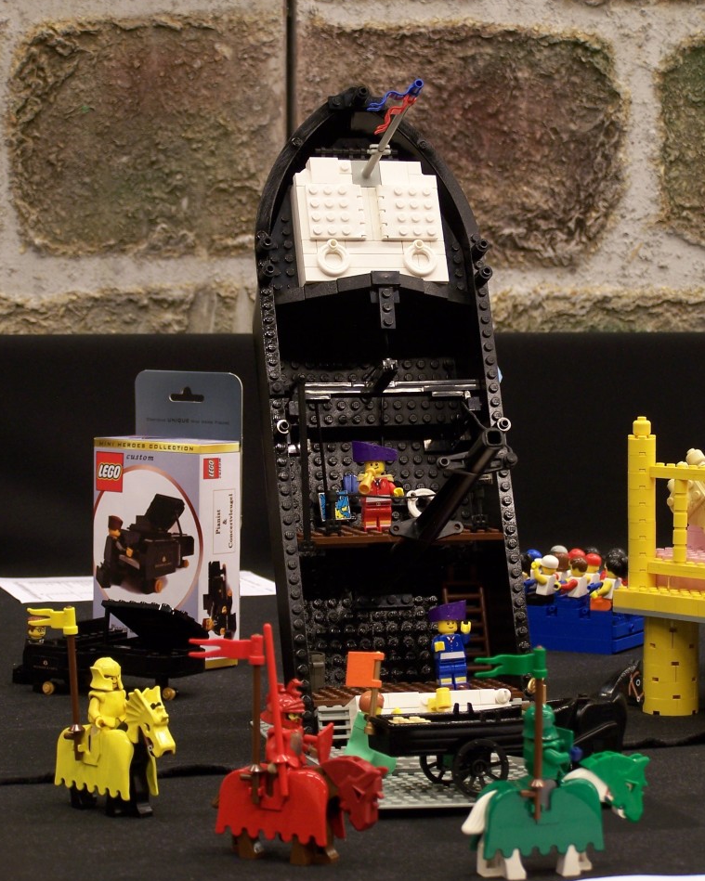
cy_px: 447
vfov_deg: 19.4
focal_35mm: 99
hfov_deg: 15.5
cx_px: 349
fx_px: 2582
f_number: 3.2
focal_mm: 15.6
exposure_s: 1/2
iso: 80
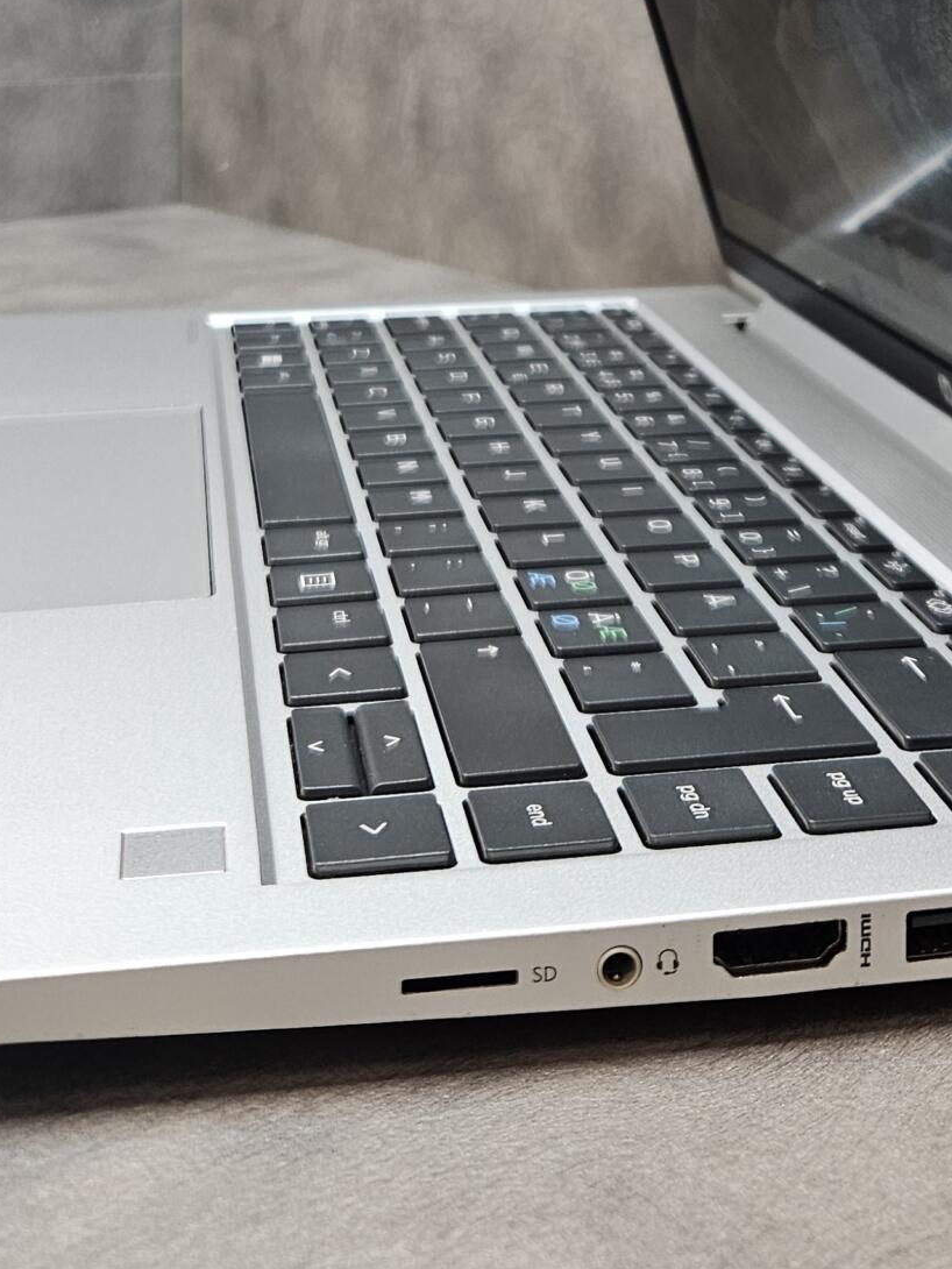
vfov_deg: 32.5
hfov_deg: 27.0
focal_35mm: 54
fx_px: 1979
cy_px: -15
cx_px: 562
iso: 160
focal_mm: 5.4
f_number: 1.8
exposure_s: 1/100
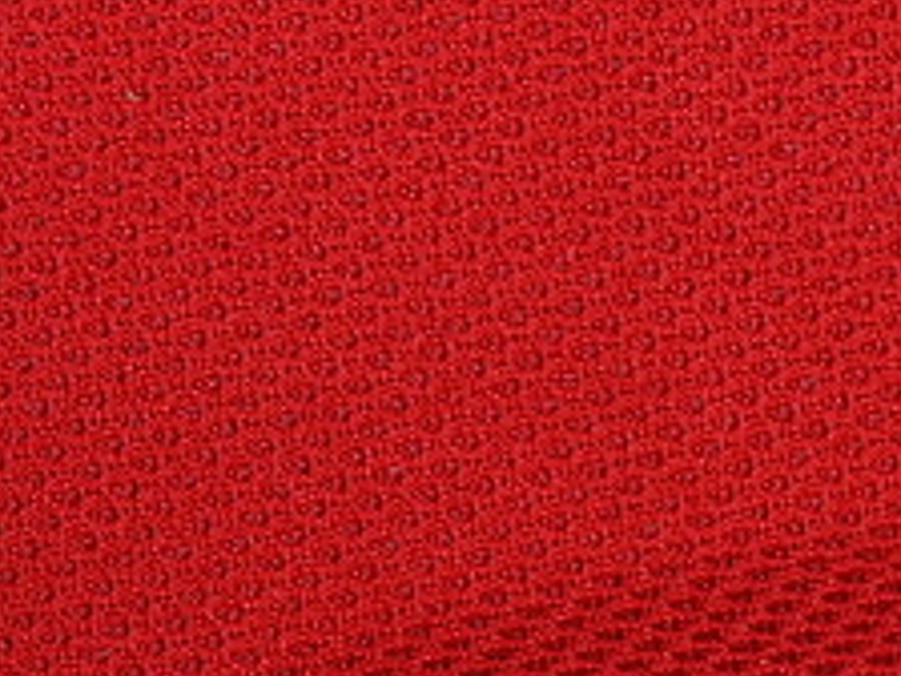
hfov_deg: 5.7
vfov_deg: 4.3
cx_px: 101
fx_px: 9058
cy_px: 56
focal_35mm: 348
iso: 160
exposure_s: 1/80
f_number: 7.1
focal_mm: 50
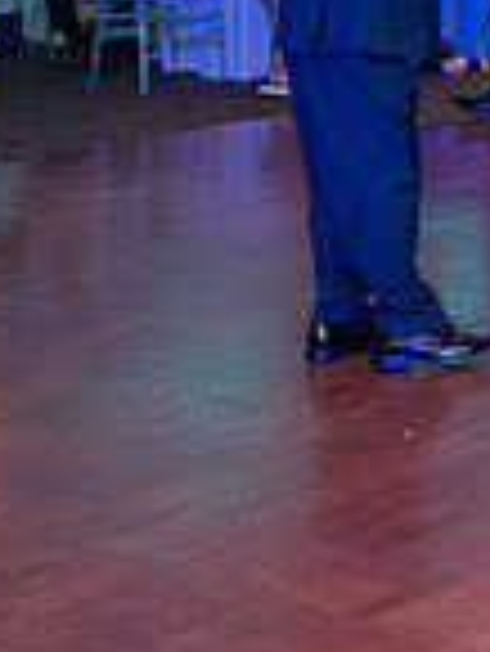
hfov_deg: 10.4
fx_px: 2186
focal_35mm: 116
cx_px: 1296
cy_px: -204
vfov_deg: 16.0
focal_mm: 24
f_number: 2.8
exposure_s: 1/200
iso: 1250
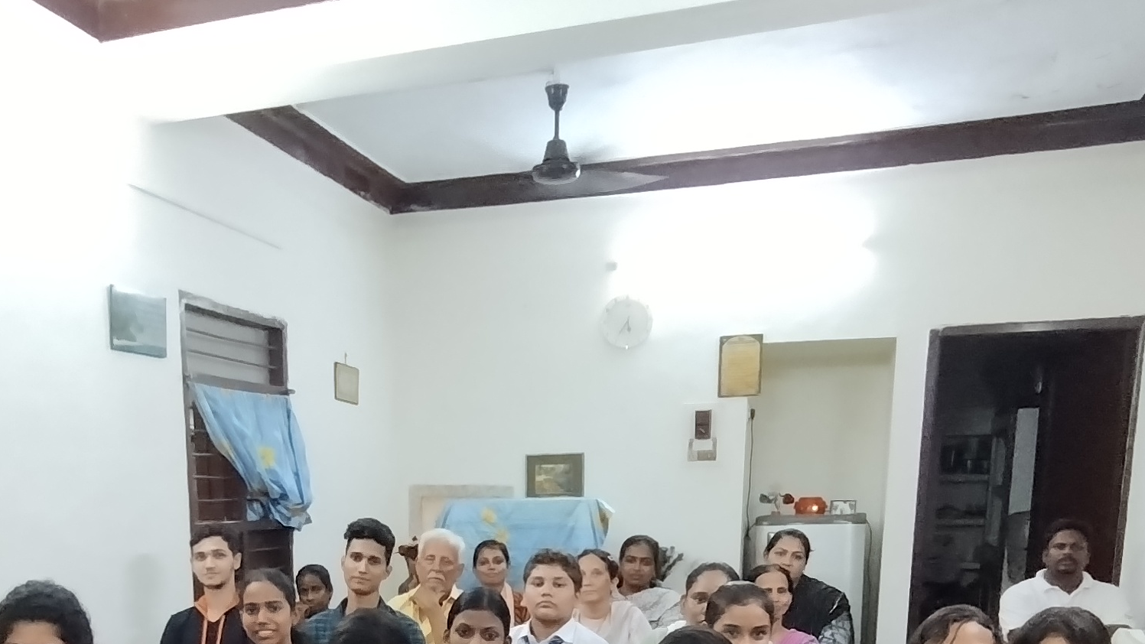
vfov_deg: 28.1
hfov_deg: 51.9
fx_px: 1154
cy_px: 728
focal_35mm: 38
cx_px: 388
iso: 681
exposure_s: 1/33.3
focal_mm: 1.66
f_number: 2.2
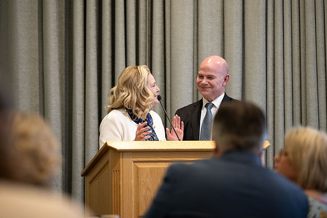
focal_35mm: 197
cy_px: 91
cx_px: 147
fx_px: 1787
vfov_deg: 7.0
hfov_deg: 10.5
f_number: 2.8
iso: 2500
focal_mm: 165
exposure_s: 1/250
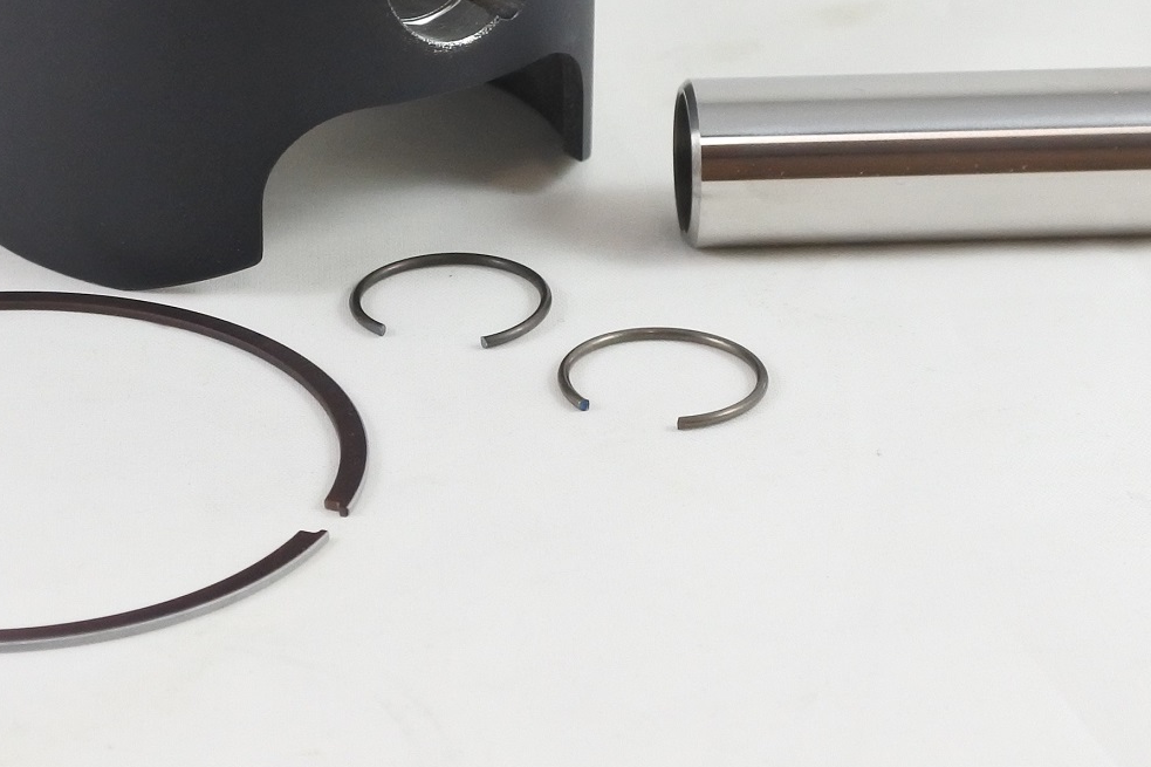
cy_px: 34
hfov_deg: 23.4
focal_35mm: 86
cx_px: 278
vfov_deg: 15.6
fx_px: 2749
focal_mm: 16.1
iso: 560
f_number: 4.5
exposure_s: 1/125
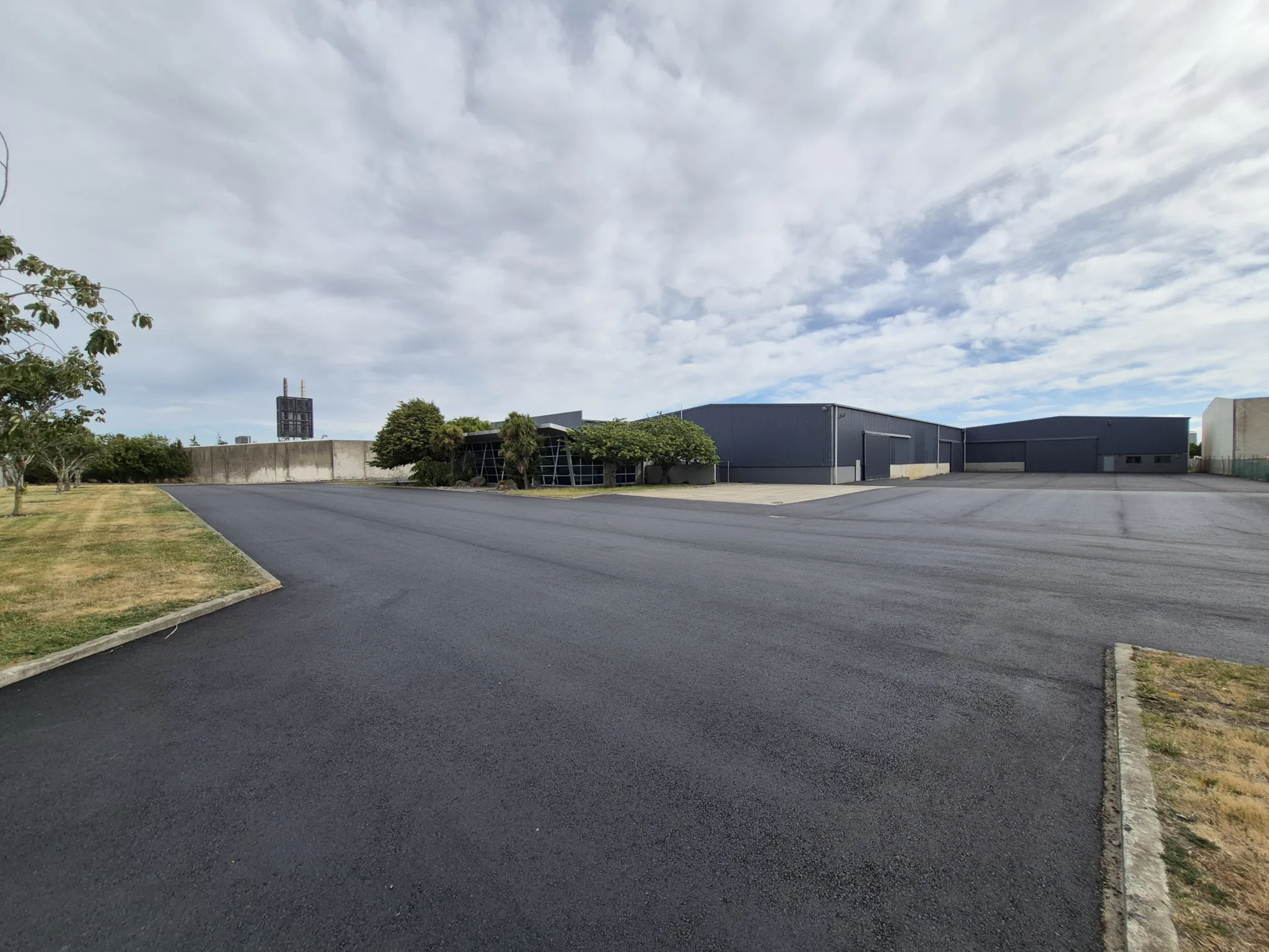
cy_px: 476
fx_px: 477
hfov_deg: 106.2
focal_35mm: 13
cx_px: 634
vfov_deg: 89.9
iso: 50
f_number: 2.2
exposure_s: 1/2232
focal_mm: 1.74
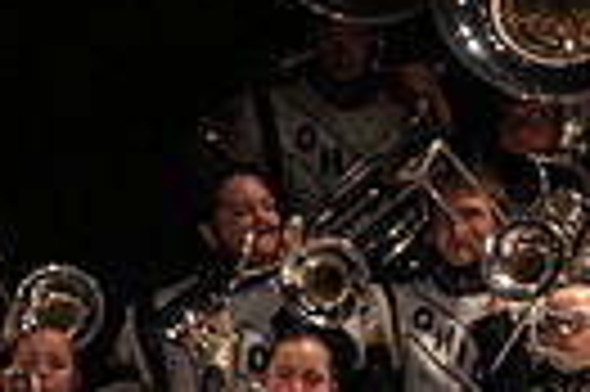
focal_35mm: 883
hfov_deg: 2.3
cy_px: 662
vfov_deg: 1.6
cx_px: 243
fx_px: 14453
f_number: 3.5
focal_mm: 200
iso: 1250
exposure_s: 1/500
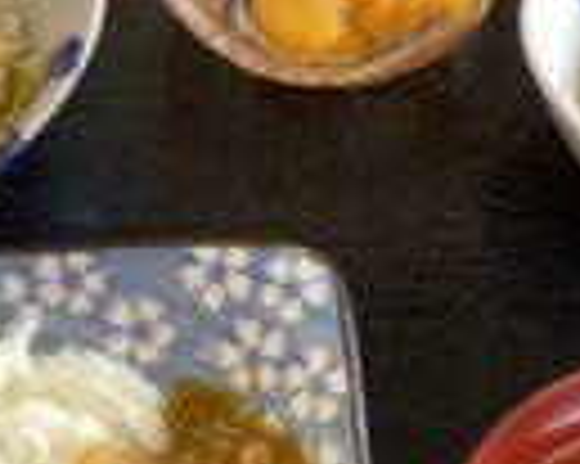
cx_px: 317
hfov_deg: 21.7
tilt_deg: -66.4
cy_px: 412
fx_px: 1509
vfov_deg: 17.2
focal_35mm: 88
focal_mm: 3.3
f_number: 2.4
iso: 320
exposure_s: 1/33
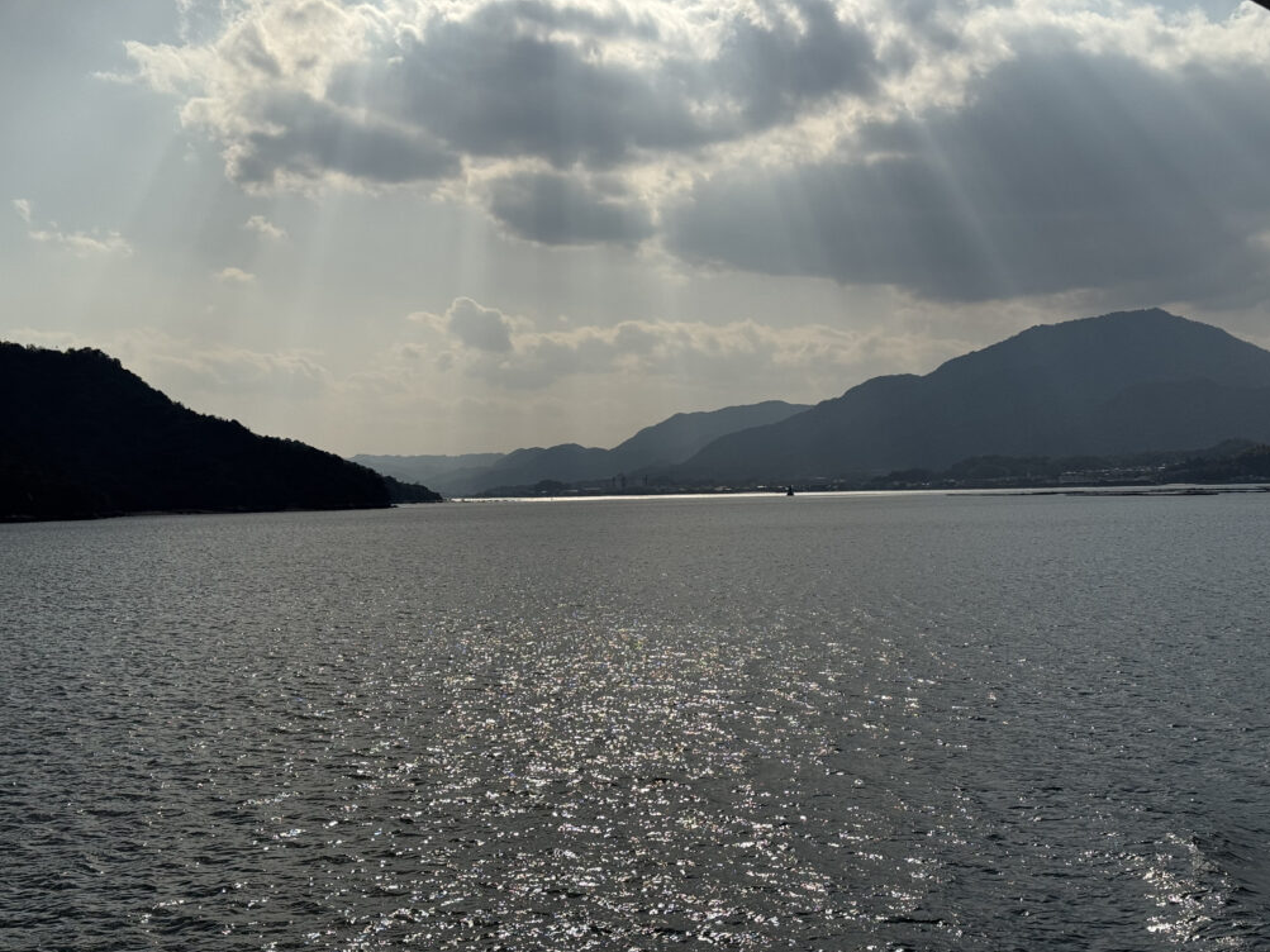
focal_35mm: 49
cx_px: 628
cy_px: 485
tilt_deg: -1.4
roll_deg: +0.2
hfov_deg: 38.9
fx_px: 1798
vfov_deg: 29.7
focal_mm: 6.76
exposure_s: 1/20000
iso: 50
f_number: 1.78
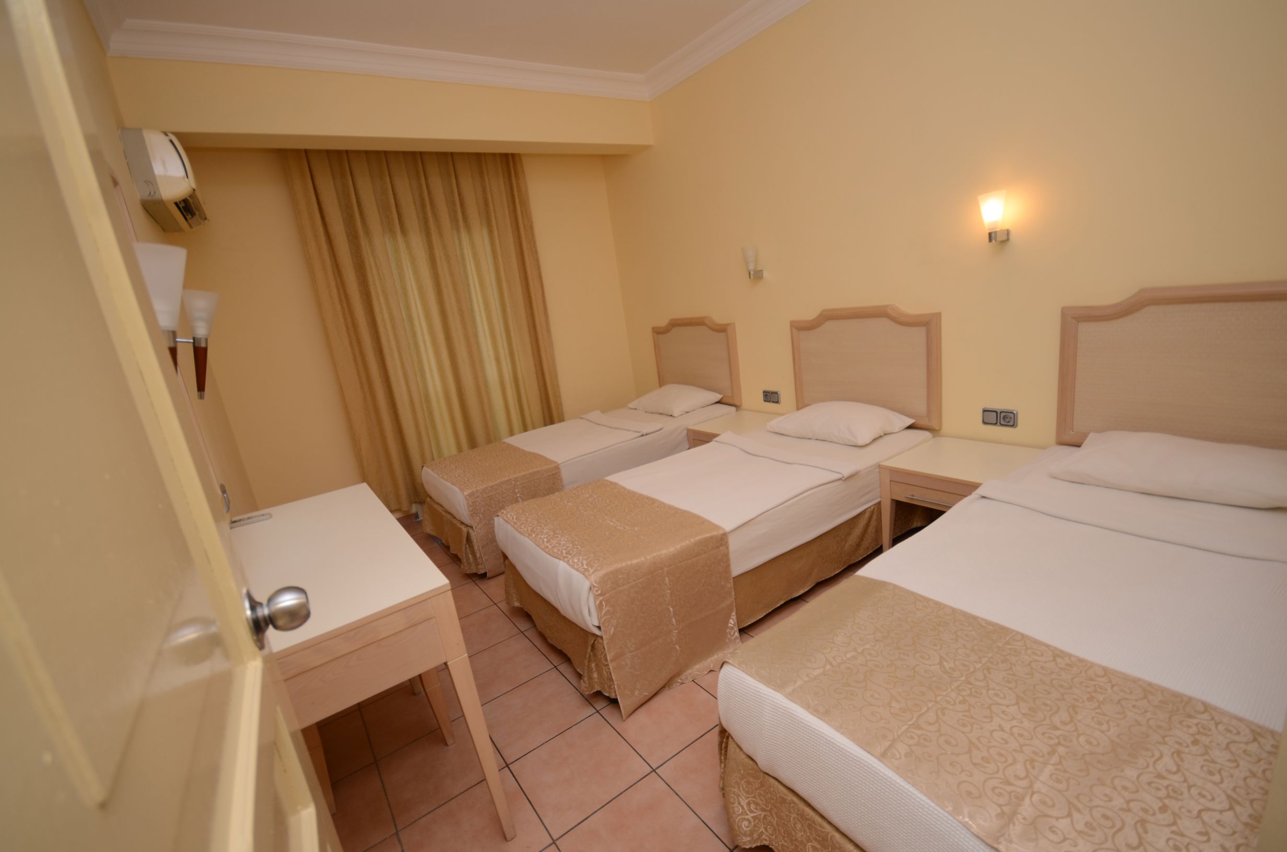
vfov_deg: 77.1
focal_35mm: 15
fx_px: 535
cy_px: 426
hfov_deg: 100.5
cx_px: 644
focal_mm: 10
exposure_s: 1/60
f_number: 4
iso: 200
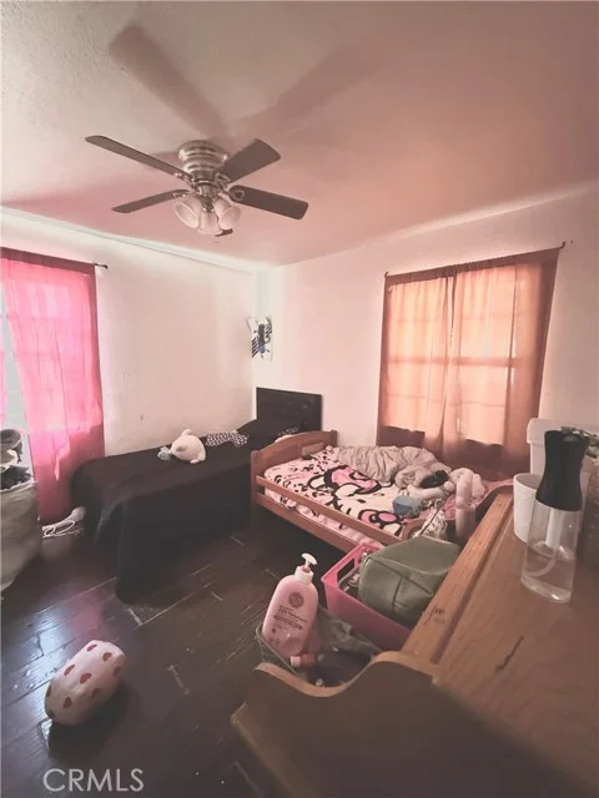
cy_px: 399
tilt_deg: -7.0
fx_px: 323
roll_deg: +0.1
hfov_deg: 85.7
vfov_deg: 102.1
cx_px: 300
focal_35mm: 14
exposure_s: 1/40
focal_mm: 2.22
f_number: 2.2
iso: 1250
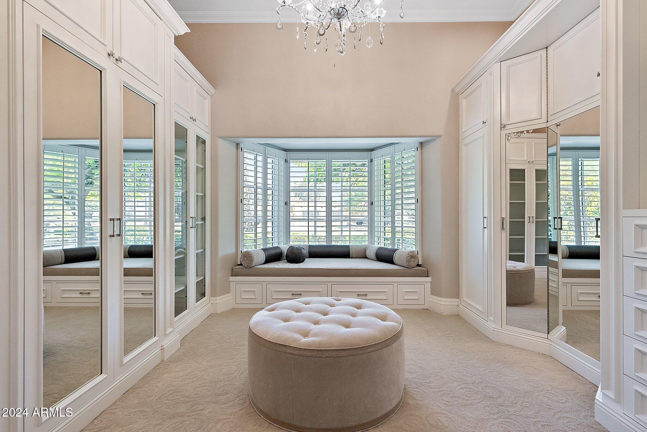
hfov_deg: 90.0
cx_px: 324
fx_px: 324
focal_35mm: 18
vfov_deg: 67.4
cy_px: 216
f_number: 8
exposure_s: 1/100
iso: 3200
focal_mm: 18
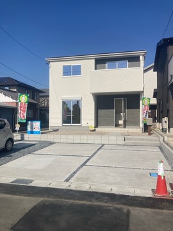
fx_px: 187
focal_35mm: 28
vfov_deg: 63.4
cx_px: 86
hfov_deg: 49.7
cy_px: 116
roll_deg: +0.1
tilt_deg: +3.7
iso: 25
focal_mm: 3.99
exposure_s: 1/5348
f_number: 1.8
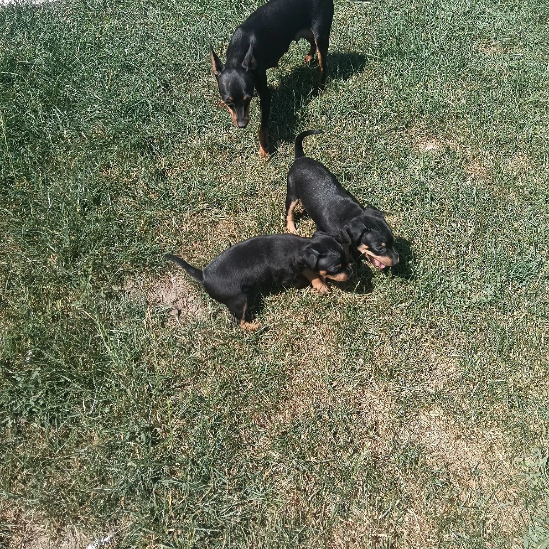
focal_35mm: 32
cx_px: 276
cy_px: 185
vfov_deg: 50.2
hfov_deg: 51.1
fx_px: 574
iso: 64
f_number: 1.8
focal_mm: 3.98
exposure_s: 1/435
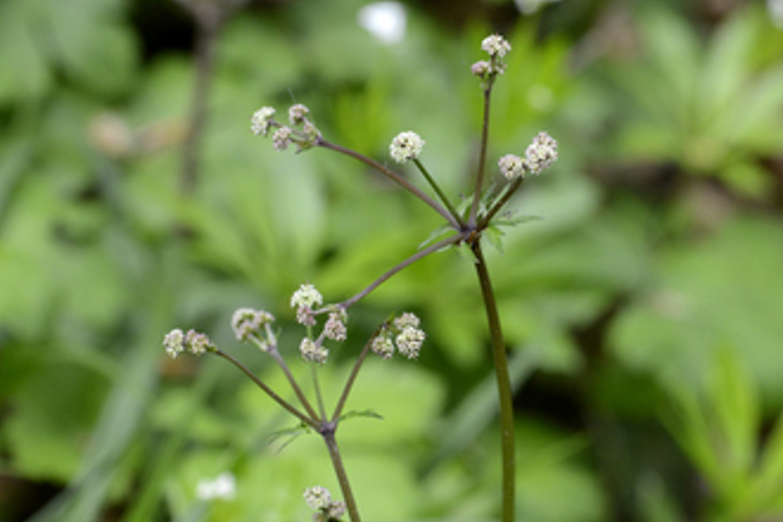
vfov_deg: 8.6
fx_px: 3458
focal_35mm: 159
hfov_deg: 12.9
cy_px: 429
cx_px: 390
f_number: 7.1
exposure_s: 1/200
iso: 640
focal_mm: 105
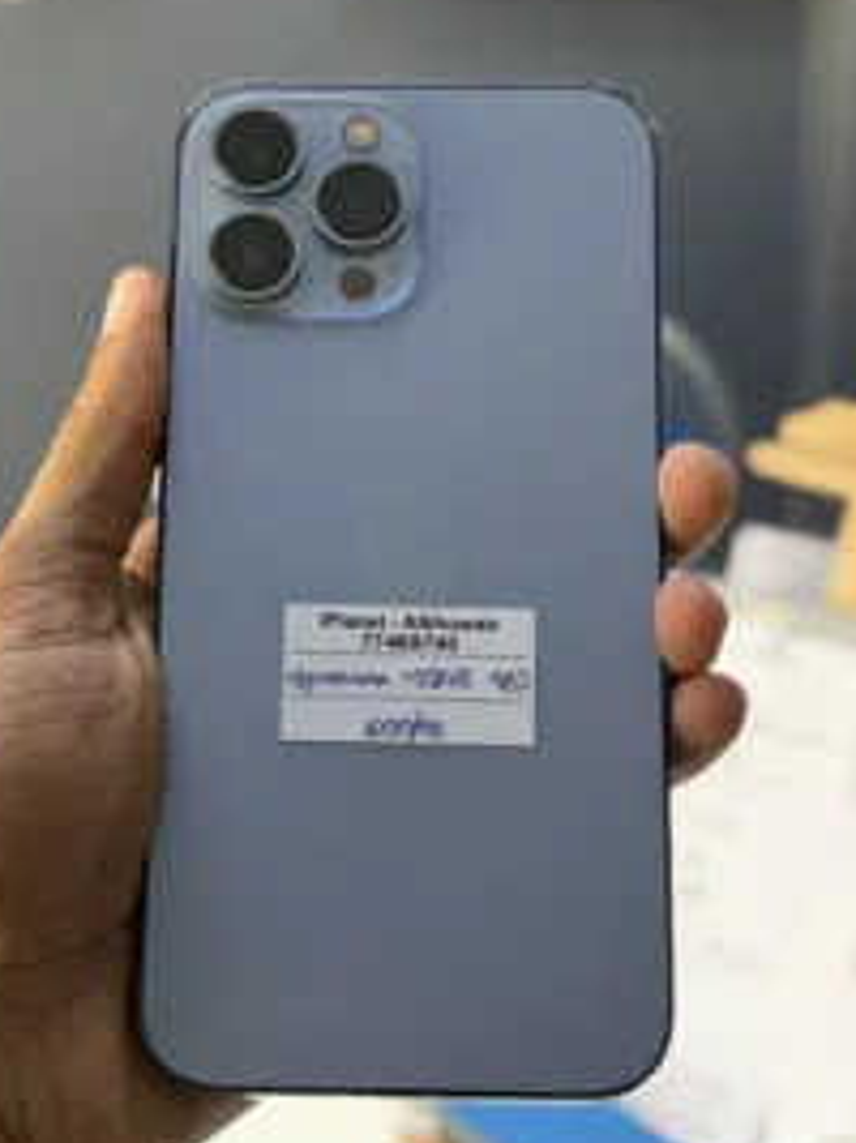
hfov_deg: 20.4
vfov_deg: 27.0
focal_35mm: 72
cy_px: 552
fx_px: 2376
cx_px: 372
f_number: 1.78
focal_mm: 6.76
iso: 80
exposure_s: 1/100
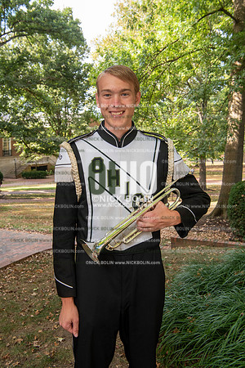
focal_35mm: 35
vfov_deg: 54.4
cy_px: 184
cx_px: 122
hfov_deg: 37.9
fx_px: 357
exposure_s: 1/100
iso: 500
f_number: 8
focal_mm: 35
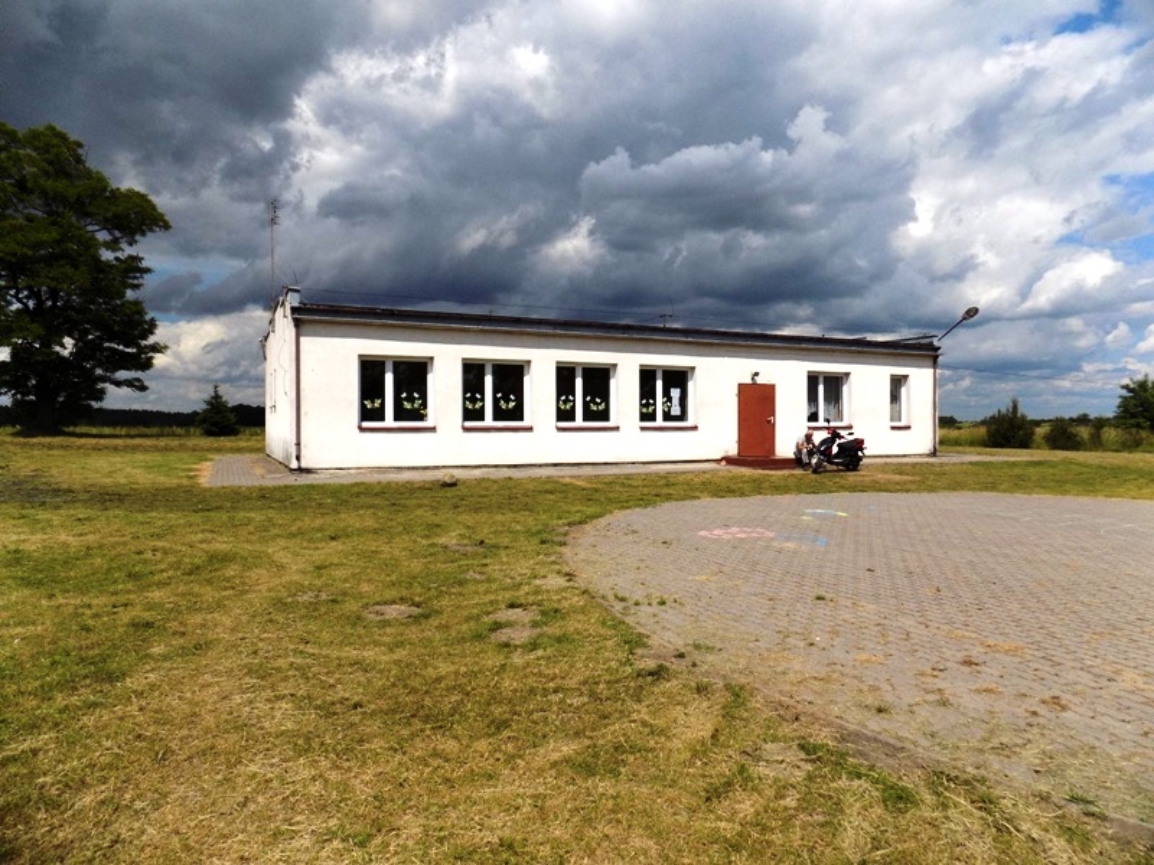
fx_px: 767
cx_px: 577
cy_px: 432
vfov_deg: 58.9
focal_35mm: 23
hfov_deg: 73.9
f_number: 9.9
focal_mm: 4
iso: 80
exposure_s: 1/320
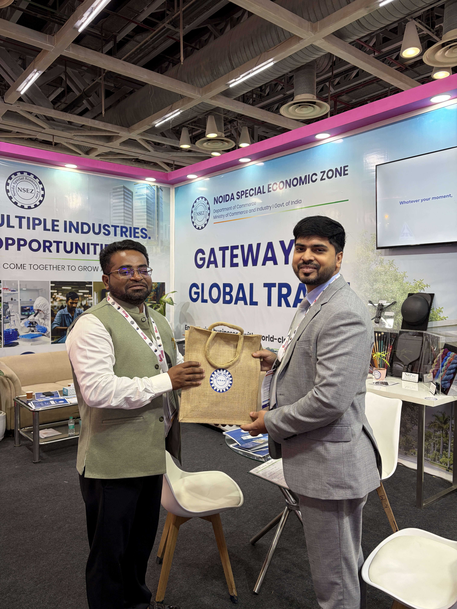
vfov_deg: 67.3
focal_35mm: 26
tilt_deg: -1.7
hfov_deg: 53.1
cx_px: 228
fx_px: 458
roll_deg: +0.4
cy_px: 304
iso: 80
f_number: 1.6
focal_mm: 5.96
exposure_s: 1/100
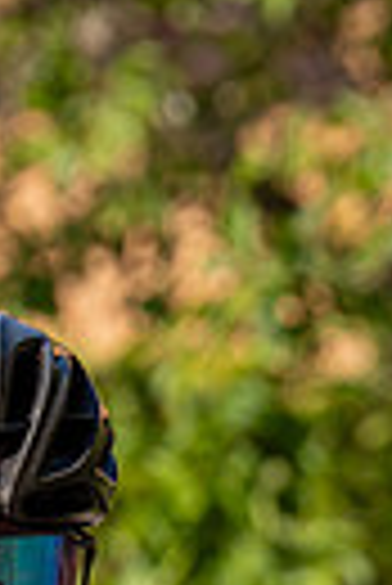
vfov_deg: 1.8
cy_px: 702
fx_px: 18423
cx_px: 105
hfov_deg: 1.2
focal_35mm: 1131
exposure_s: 1/1000
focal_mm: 170
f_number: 3.5
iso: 100
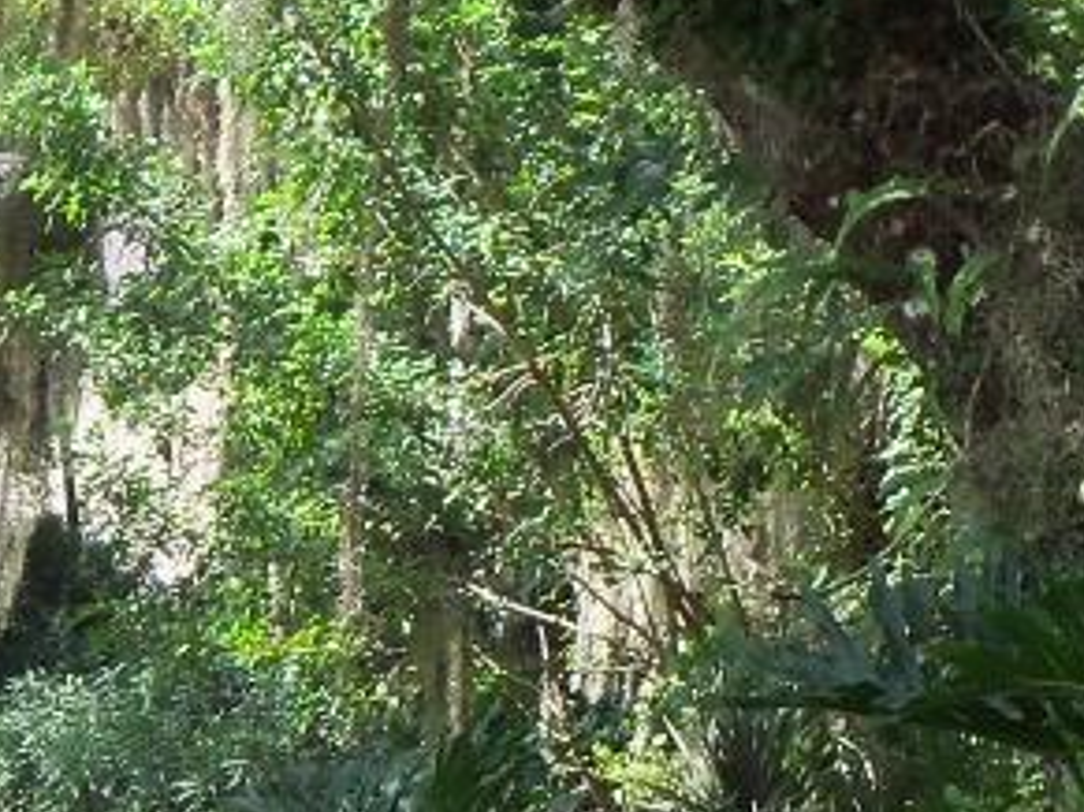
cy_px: 313
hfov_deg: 5.7
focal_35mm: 343
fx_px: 10737
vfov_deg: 4.3
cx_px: -685
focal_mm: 14.3
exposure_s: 1/80
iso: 80
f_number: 4.2
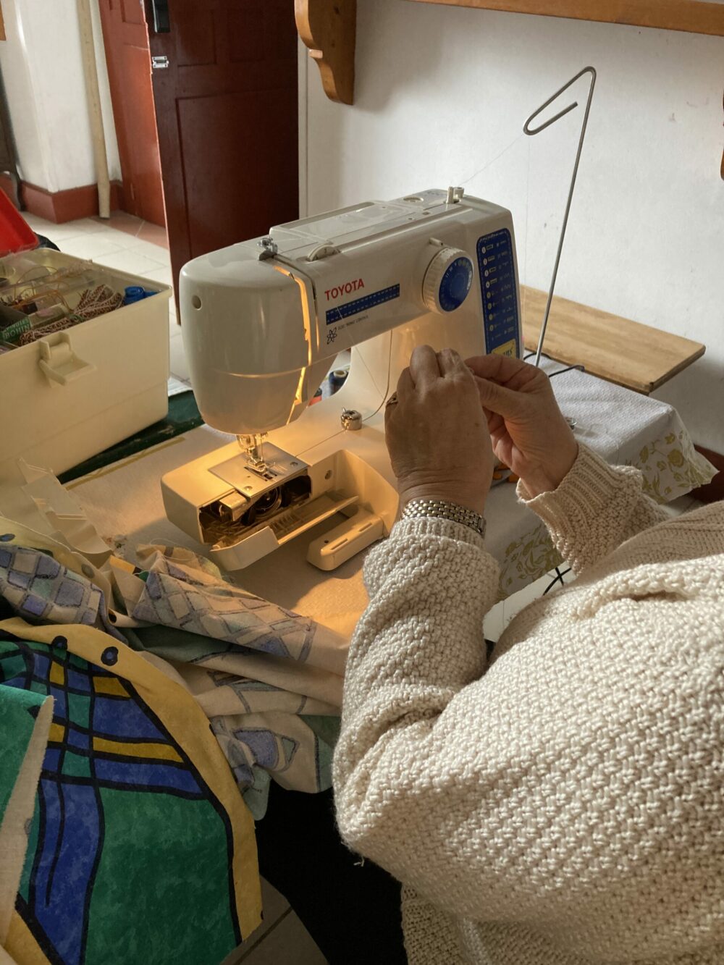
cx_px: 362
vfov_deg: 63.4
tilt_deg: -34.1
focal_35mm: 28
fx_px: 781
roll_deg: -3.9
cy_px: 482
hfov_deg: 49.8
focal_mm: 3.99
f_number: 1.8
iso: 200
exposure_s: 1/50
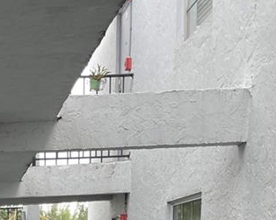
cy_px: 475
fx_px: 792
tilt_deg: -12.9
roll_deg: +2.3
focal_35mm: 97
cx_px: -44
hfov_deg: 18.8
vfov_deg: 13.1
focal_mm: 4.2
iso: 32
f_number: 1.6
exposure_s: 1/175
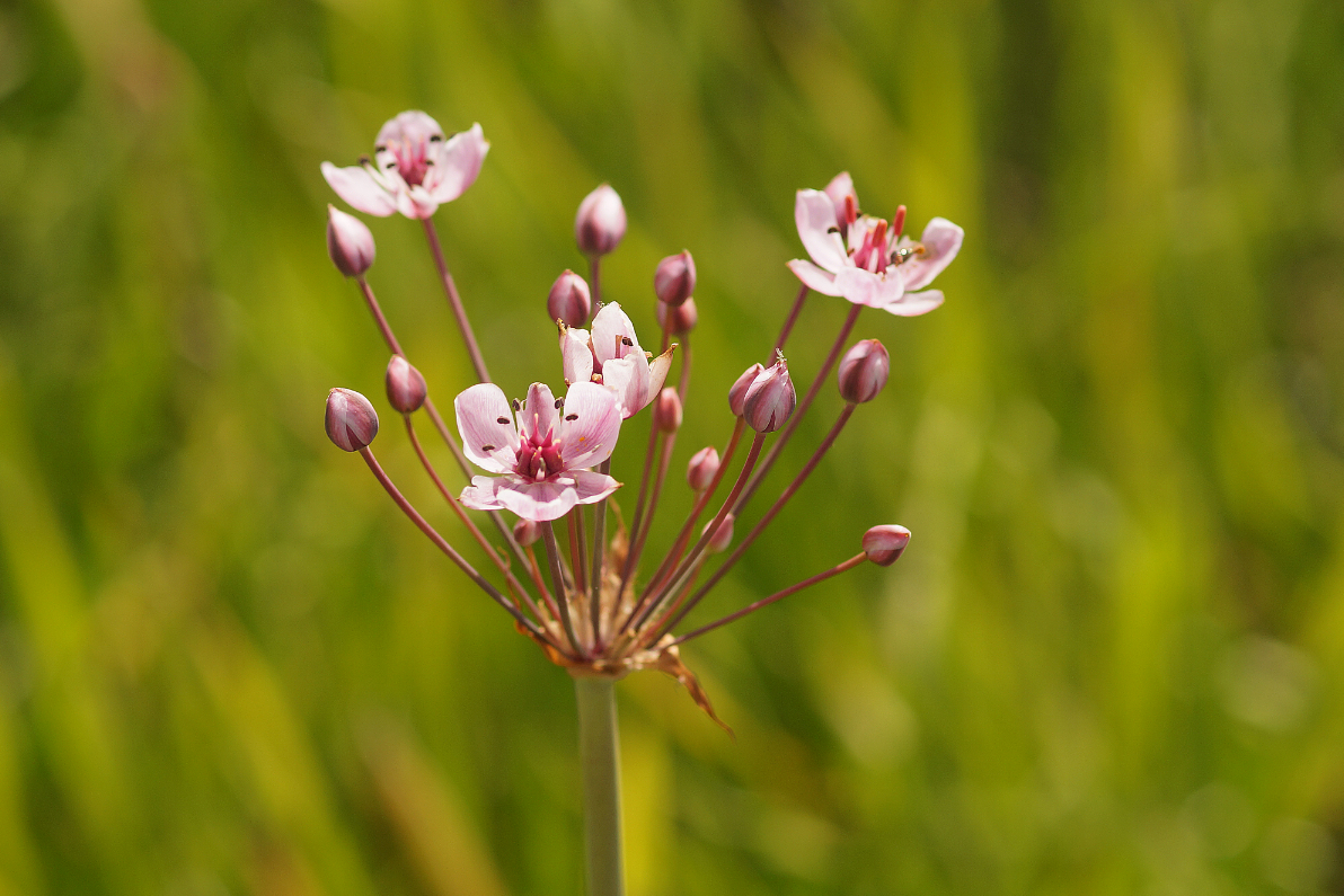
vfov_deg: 9.1
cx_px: 674
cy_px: 450
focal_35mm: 151
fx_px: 5638
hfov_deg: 13.6
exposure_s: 1/400
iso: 100
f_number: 4.5
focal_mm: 100
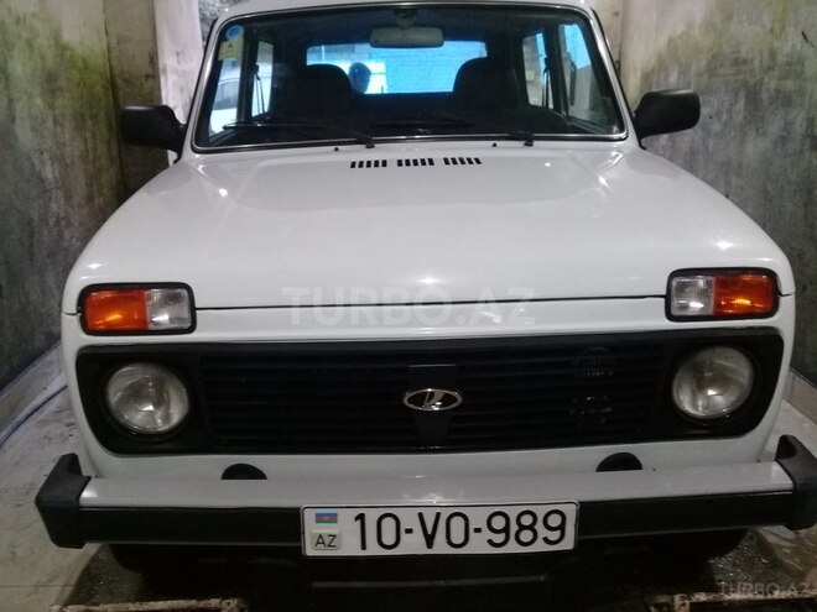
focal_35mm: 31
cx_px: 408
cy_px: 306
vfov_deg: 45.4
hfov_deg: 58.4
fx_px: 732
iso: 200
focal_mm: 3.3
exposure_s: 1/25
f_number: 2.2
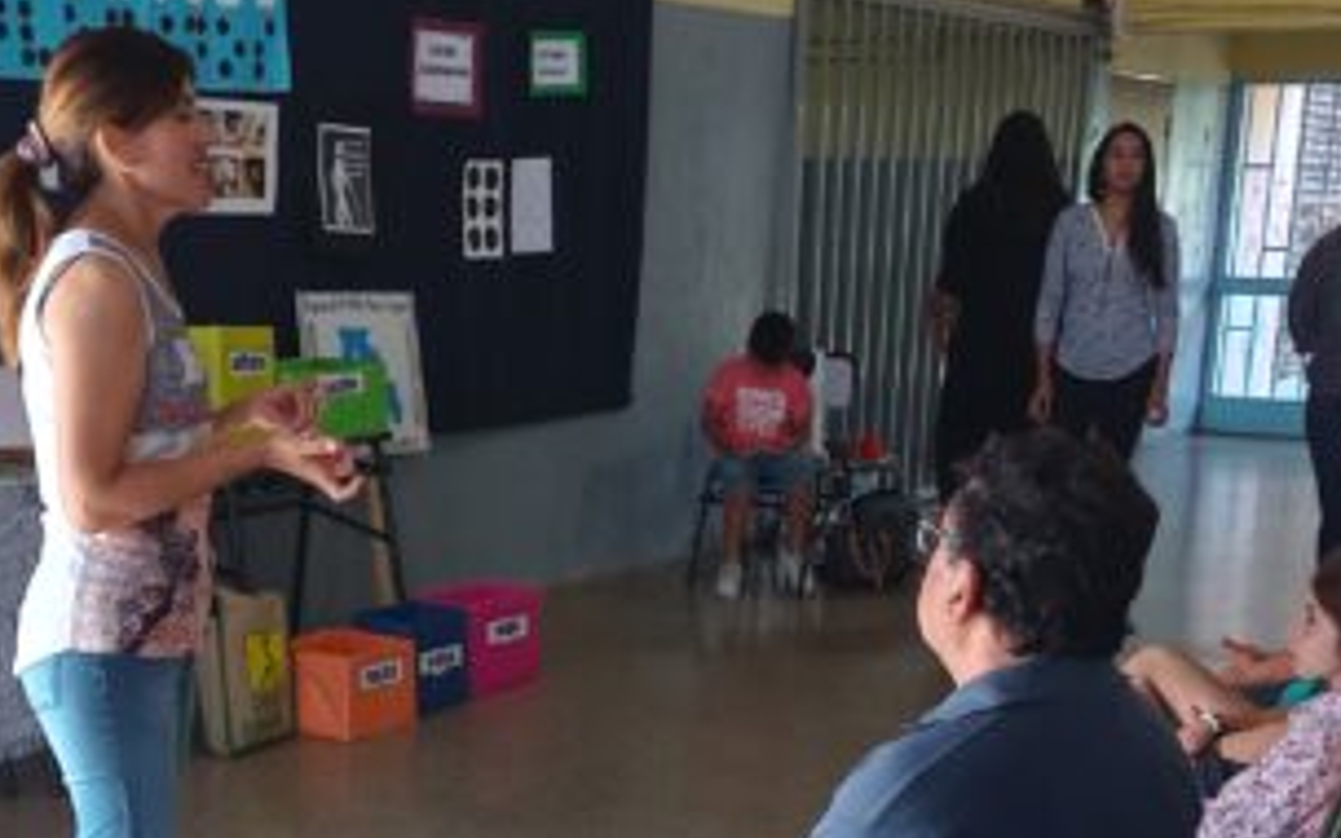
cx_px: 565
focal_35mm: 68
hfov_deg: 30.1
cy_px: 904
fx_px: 2485
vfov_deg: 18.5
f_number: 1.8
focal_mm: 4.71
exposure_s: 1/33.3
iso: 50
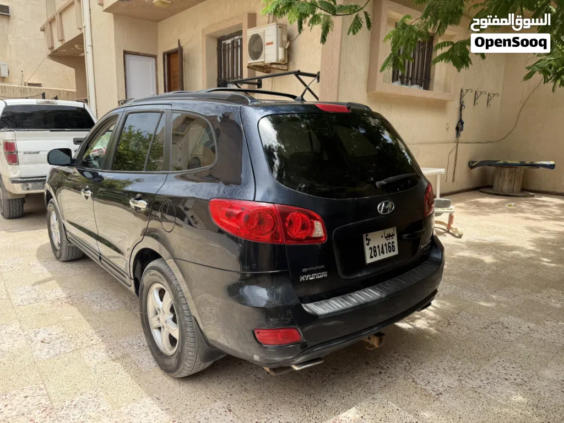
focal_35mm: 24
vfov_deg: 56.8
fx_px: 391
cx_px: 282
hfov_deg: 71.6
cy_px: 212
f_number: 1.78
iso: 100
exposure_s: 1/2370
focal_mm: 6.76
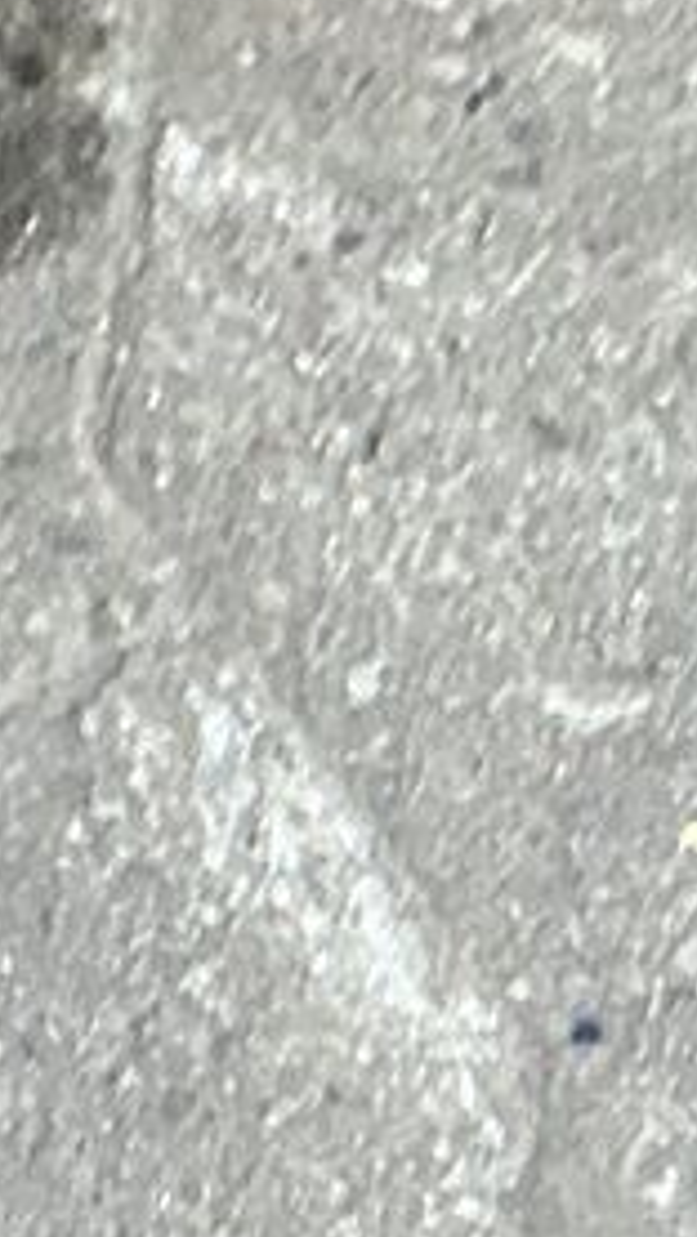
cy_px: -857
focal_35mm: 195
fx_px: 6401
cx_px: -2656
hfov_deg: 5.1
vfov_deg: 10.5
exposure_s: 1/60
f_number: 1.8
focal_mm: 3
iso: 40
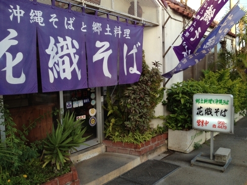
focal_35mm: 35
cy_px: 92
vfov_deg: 40.7
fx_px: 250
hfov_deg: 52.6
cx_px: 124
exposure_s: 1/269
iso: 64
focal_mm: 4.28
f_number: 2.4
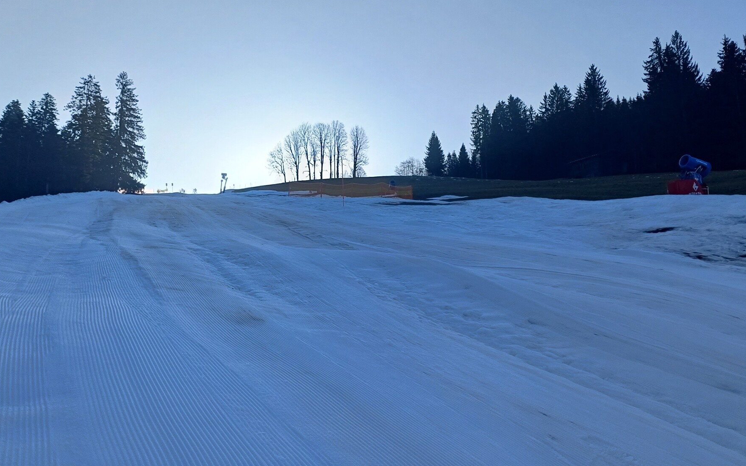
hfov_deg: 54.0
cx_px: 400
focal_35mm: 36
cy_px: 218
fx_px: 732
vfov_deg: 35.3
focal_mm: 4.65
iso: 50
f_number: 1.8
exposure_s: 1/1795
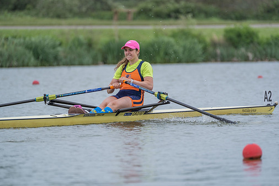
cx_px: 143
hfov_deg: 4.5
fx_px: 3533
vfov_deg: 3.0
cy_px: 85
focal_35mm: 456
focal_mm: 400
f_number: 5.6
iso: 500
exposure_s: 1/1250
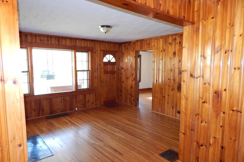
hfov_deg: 76.1
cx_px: 122
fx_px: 156
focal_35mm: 23
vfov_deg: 55.1
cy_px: 83
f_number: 3
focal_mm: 4
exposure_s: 1/30
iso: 180
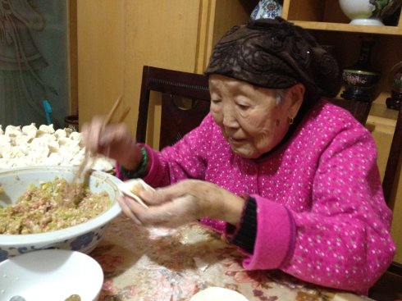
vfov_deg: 40.7
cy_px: 150
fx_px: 406
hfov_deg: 52.6
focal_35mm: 35
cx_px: 201
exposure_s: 1/15
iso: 400
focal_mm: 4.28
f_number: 2.4
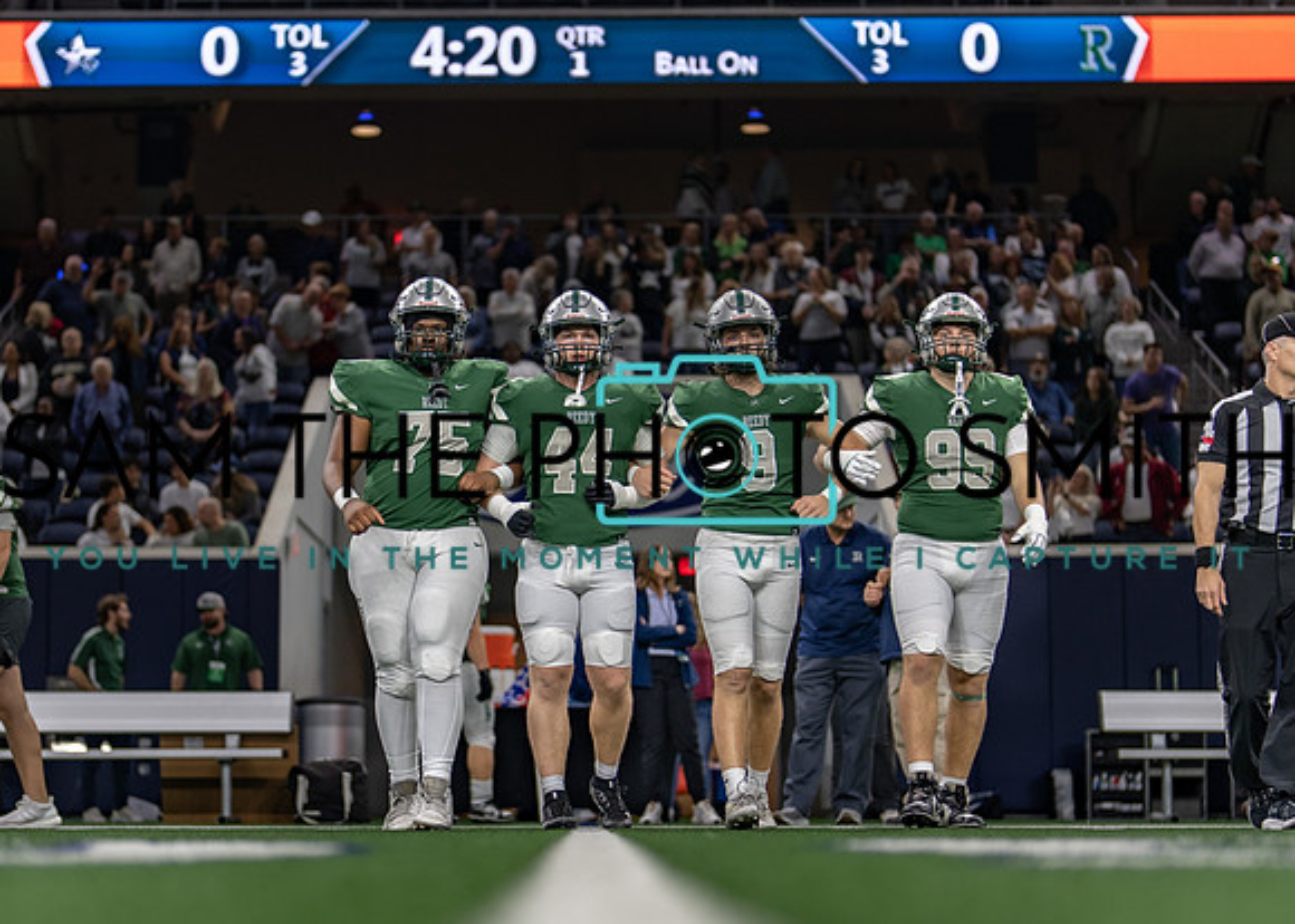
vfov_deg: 16.9
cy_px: 553
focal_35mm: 85
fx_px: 3112
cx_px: 544
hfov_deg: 23.5
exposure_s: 1/500
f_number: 1.2
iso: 200
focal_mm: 50
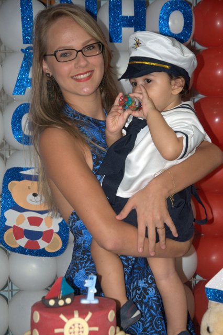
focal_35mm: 99
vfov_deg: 20.6
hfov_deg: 13.8
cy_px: 168
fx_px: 921
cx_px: 112
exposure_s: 1/60
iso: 800
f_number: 5.3
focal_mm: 66
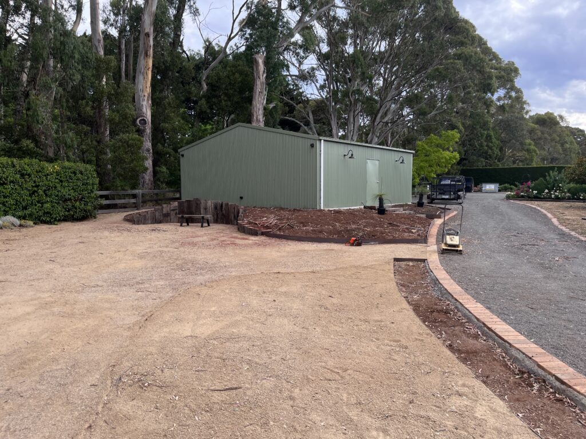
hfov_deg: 67.3
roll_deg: -0.4
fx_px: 440
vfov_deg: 53.1
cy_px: 220
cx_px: 293
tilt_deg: -3.8
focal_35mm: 26
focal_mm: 5.1
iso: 50
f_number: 1.6
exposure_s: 1/913
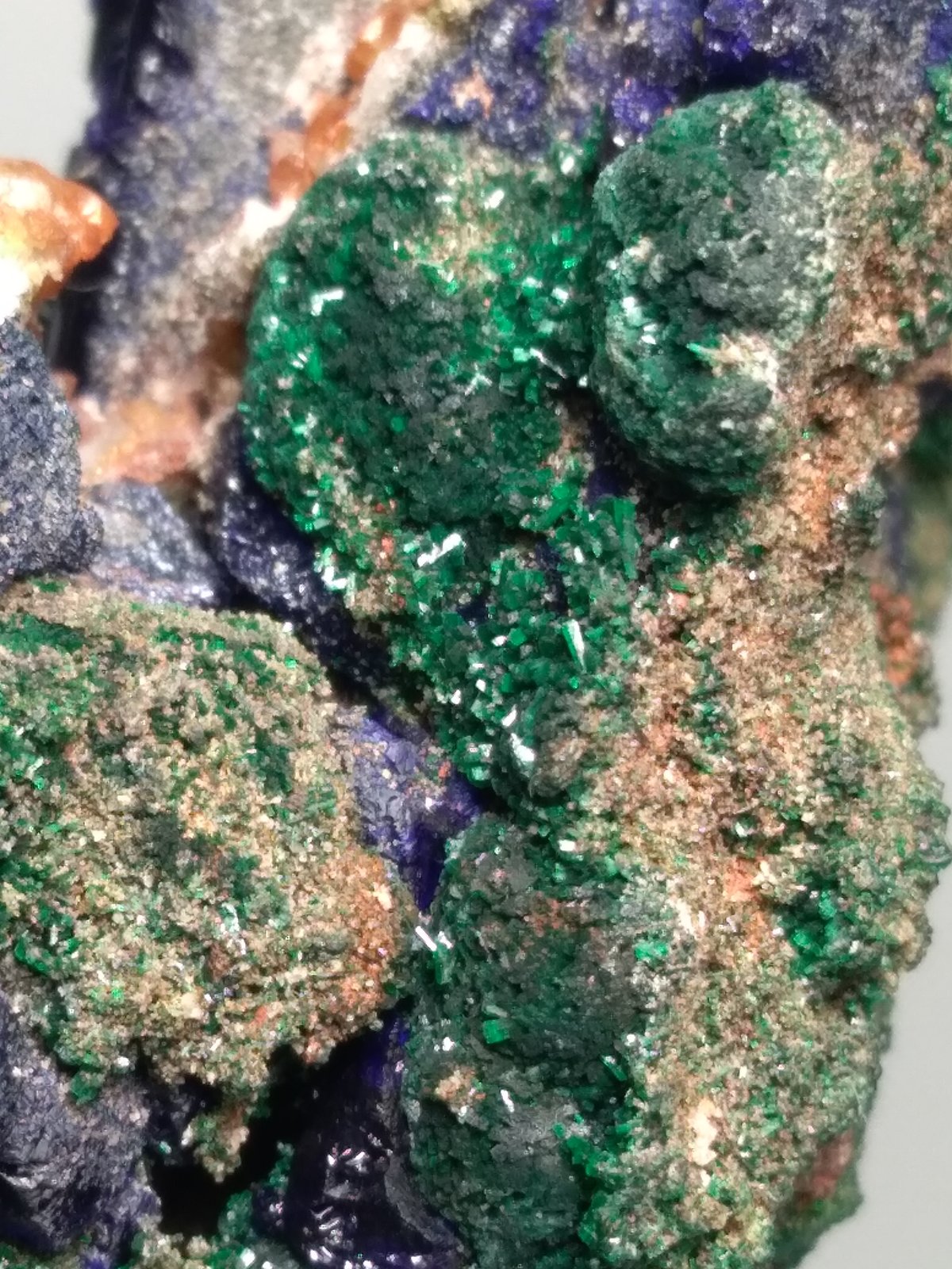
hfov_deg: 53.1
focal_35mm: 26
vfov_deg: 67.3
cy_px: 634
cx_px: 476
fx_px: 953
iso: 182
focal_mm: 3.54
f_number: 2
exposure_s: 1/120
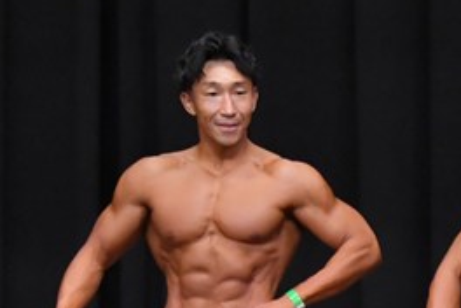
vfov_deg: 2.3
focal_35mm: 593
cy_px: 434
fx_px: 7593
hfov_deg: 3.5
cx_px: 649
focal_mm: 135
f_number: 5.6
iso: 6400
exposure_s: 1/400
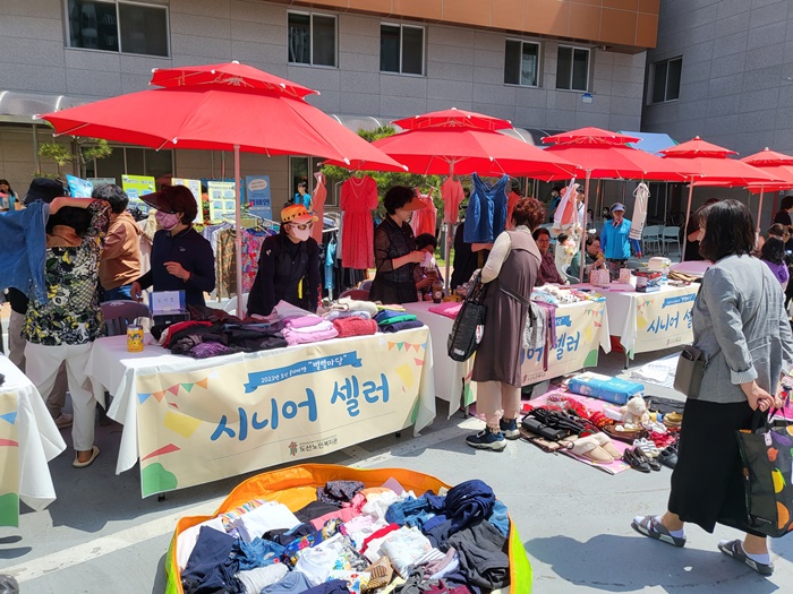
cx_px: 396
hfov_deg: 67.3
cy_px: 297
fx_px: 596
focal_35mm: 26
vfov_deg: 53.1
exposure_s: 1/2737
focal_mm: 4.25
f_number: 1.8
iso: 50
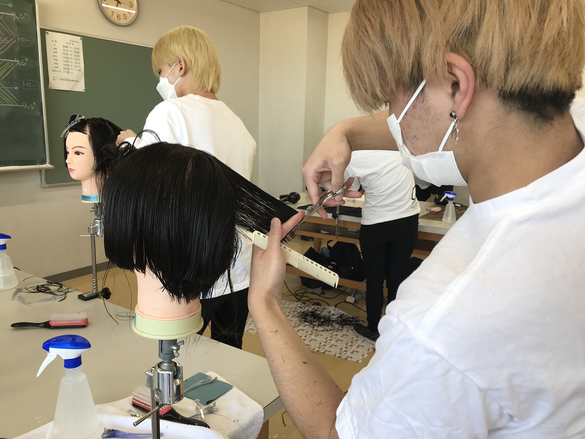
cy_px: 220
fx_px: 473
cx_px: 292
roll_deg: -0.8
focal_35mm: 28
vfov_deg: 49.7
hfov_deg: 63.4
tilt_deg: -11.2
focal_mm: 3.99
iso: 20
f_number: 1.8
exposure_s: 1/104
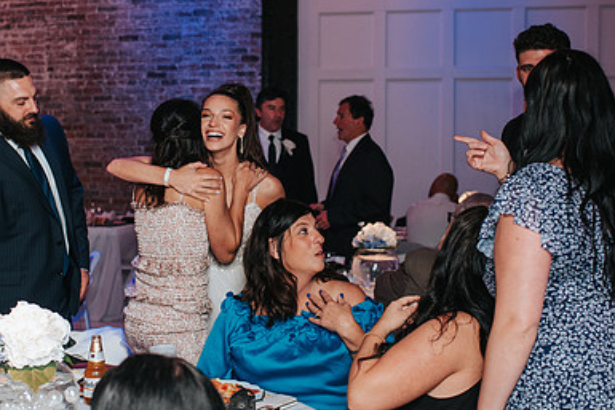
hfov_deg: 32.7
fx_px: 1042
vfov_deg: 22.3
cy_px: 172
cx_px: 232
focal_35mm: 61
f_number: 2.8
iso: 1000
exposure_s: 1/200
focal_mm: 35
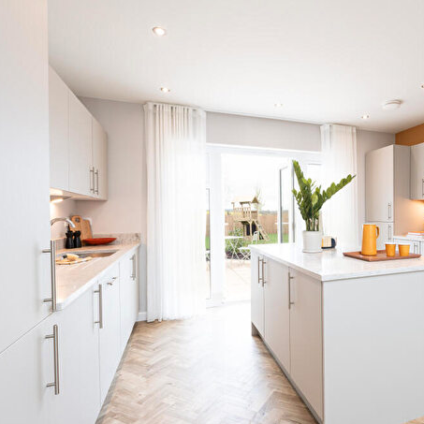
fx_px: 291
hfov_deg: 69.4
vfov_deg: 72.1
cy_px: 218
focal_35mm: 21
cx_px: 294
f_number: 7.1
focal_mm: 16
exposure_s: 1/30
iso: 250
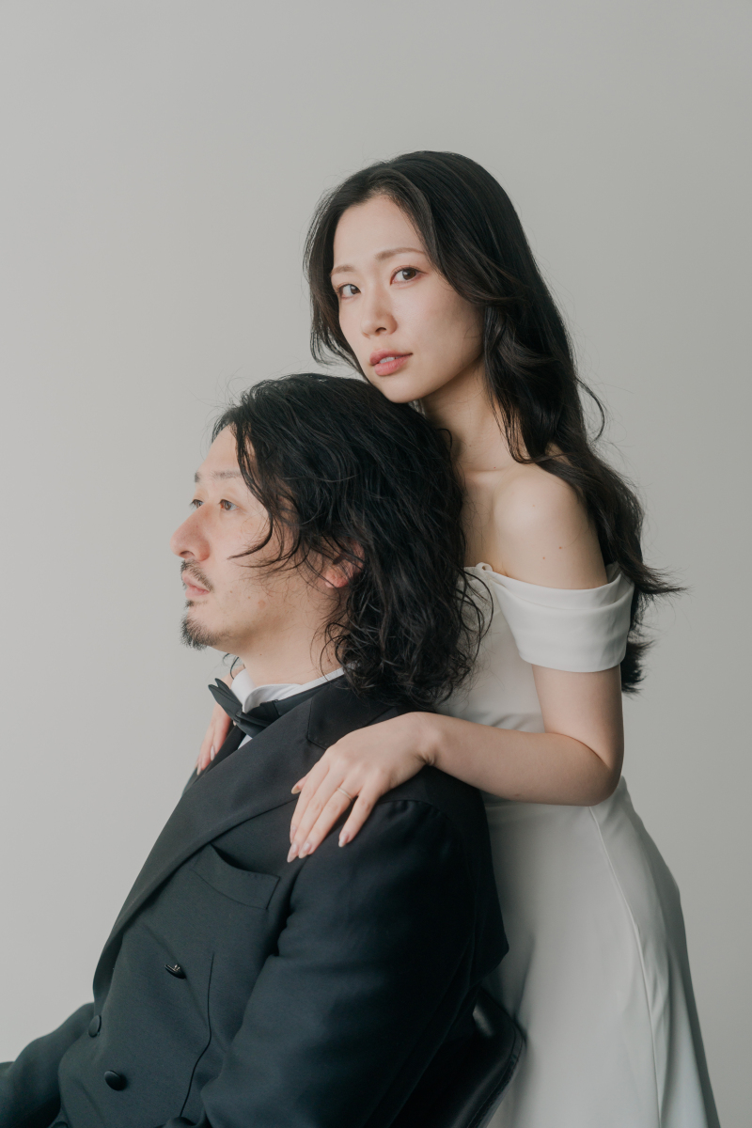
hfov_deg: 22.6
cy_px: 564
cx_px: 376
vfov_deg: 33.4
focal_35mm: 60
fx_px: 1880
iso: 400
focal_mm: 60
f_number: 2.8
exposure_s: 1/160
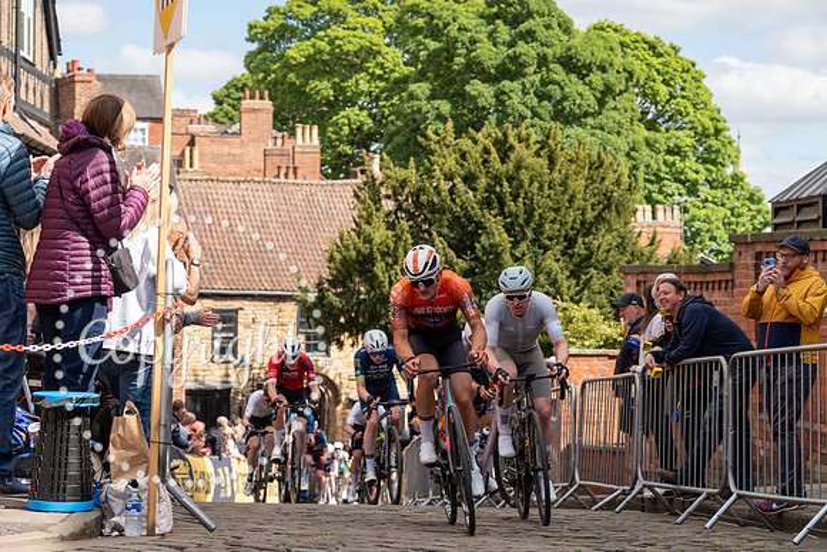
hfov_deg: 23.5
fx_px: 1987
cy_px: 211
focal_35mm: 86
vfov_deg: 15.8
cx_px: 468
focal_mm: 70
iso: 400
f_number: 5
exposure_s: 1/1000
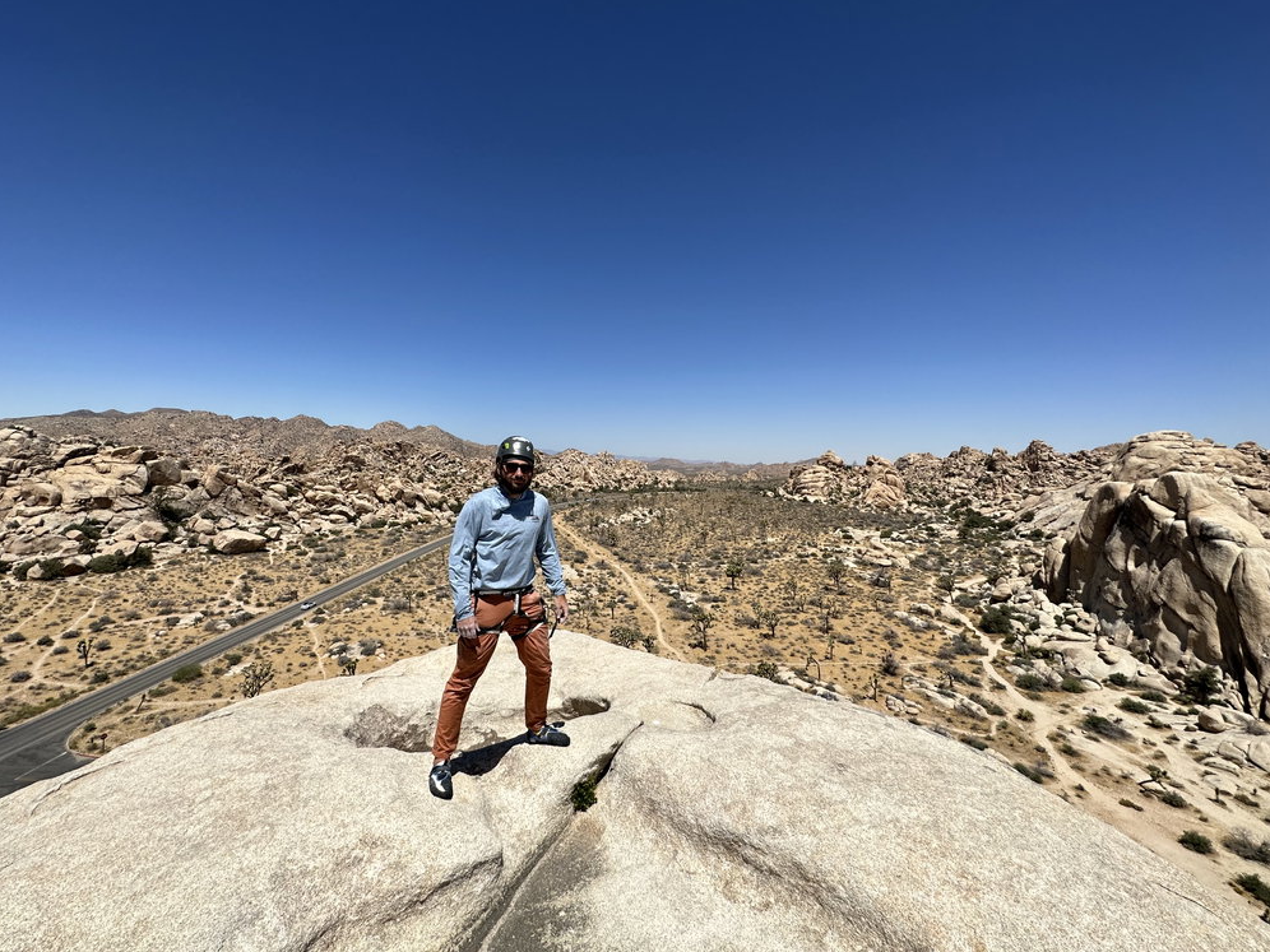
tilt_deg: +1.0
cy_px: 452
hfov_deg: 98.1
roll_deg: -1.9
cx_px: 611
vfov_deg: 81.7
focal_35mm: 15
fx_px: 550
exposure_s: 1/3861
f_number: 2.2
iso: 50
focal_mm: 2.22
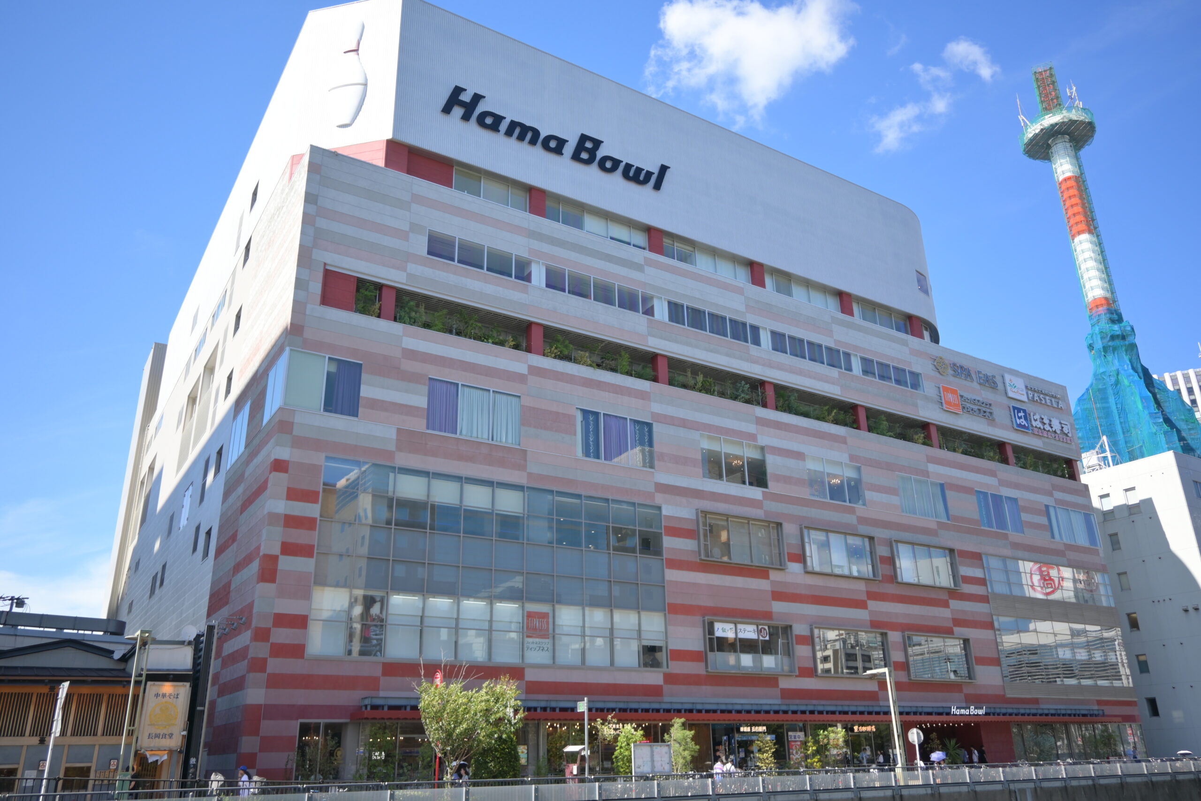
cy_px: 400
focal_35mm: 28
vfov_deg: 46.8
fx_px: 926
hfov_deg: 65.9
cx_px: 600
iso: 100
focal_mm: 18.5
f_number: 3.8
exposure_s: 1/500
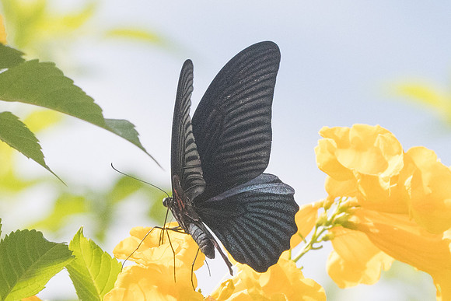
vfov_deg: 1.9
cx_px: 200
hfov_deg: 2.9
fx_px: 9026
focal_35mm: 720
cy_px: 231
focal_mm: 150
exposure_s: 1/6400
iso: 1000
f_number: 7.1
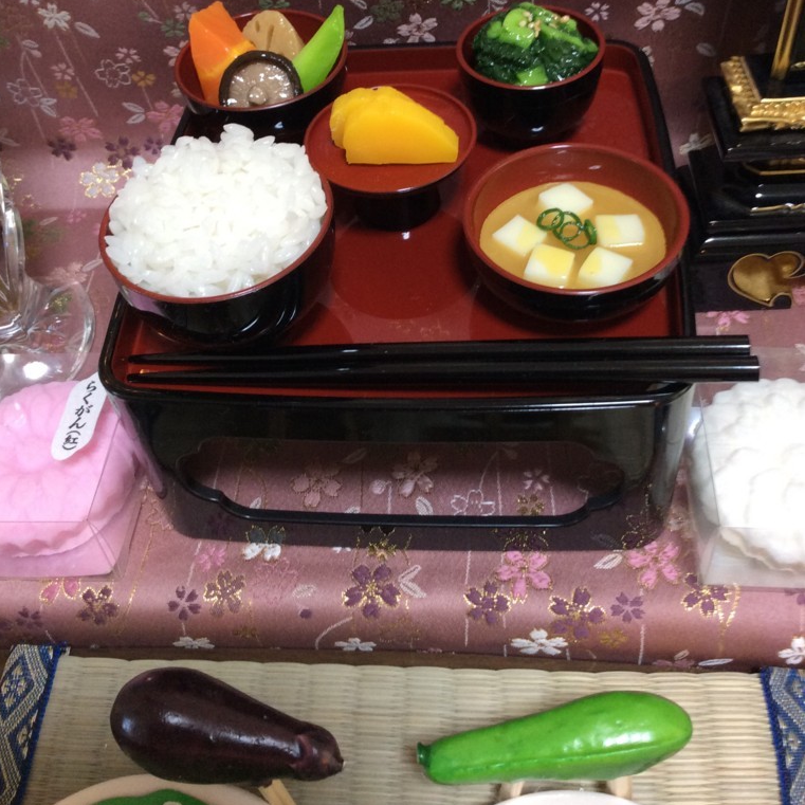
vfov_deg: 43.2
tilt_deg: -45.0
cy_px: 268
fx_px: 1000
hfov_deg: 43.9
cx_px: 401
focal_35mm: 38
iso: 100
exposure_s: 1/24
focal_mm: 3.3
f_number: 2.4
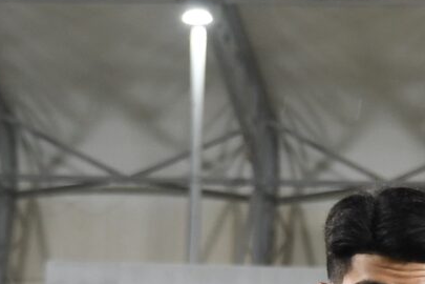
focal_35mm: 322
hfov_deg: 5.9
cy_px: 529
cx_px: 1265
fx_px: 3801
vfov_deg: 4.2
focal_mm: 34
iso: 400
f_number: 3.5
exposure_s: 1/160
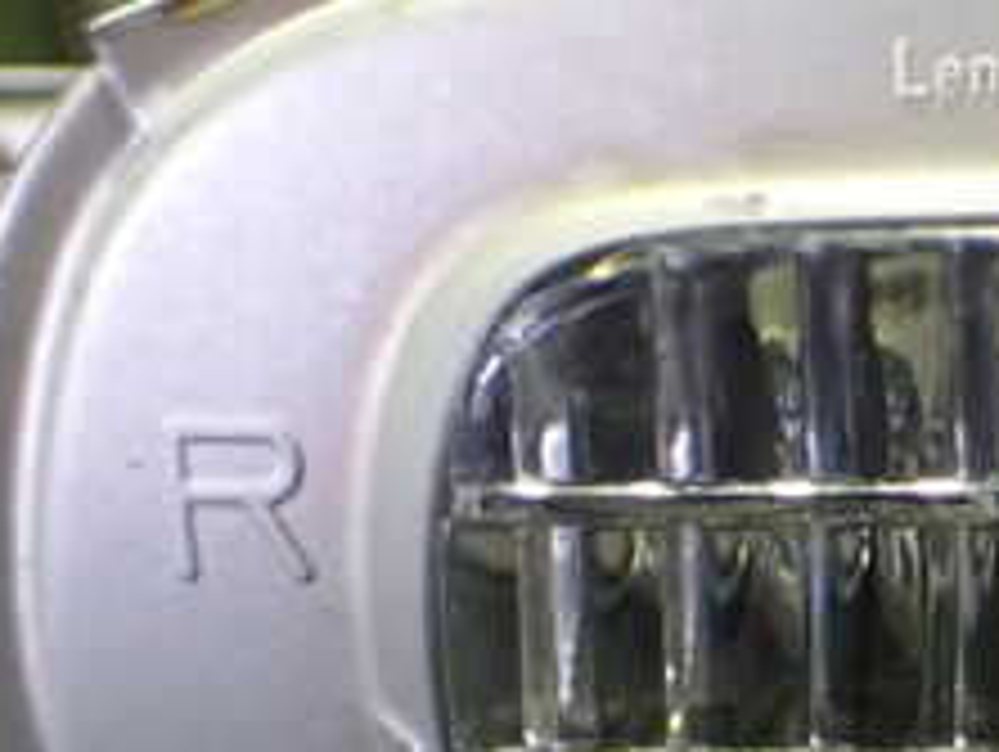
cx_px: 1116
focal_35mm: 81
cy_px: 473
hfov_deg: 22.6
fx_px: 2340
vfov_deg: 18.2
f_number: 2.3
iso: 1250
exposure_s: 1/30
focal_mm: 5.4
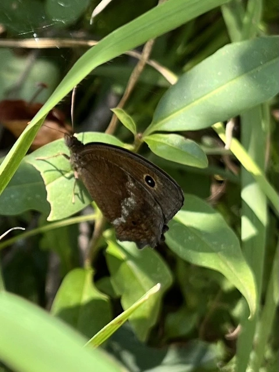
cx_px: 140
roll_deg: -11.7
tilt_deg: -24.7
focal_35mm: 26
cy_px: 186
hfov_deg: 53.1
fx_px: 279
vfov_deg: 67.3
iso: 50
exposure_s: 1/618
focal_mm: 5.1
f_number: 1.6
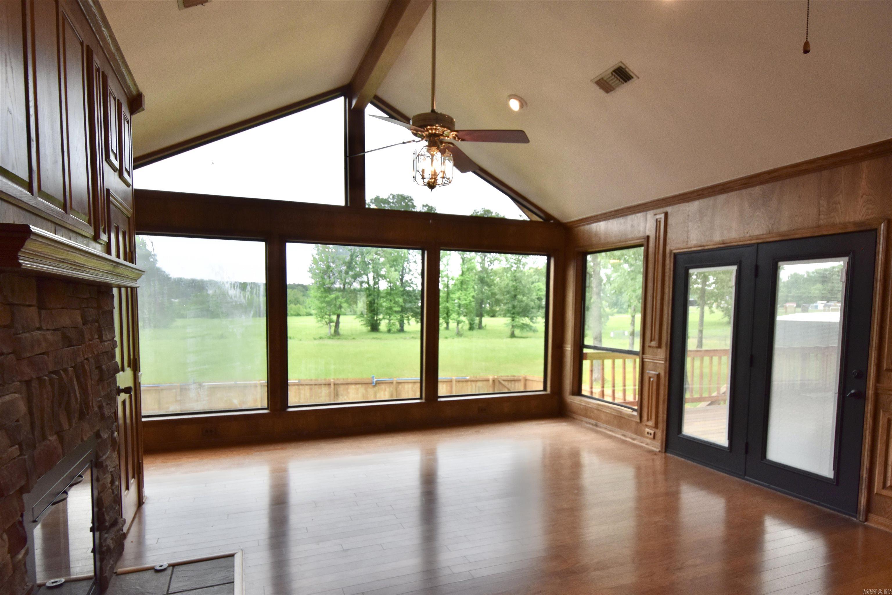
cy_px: 298
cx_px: 446
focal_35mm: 21
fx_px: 520
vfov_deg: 59.5
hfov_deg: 81.2
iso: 400
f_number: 10
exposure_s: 1/200
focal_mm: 14
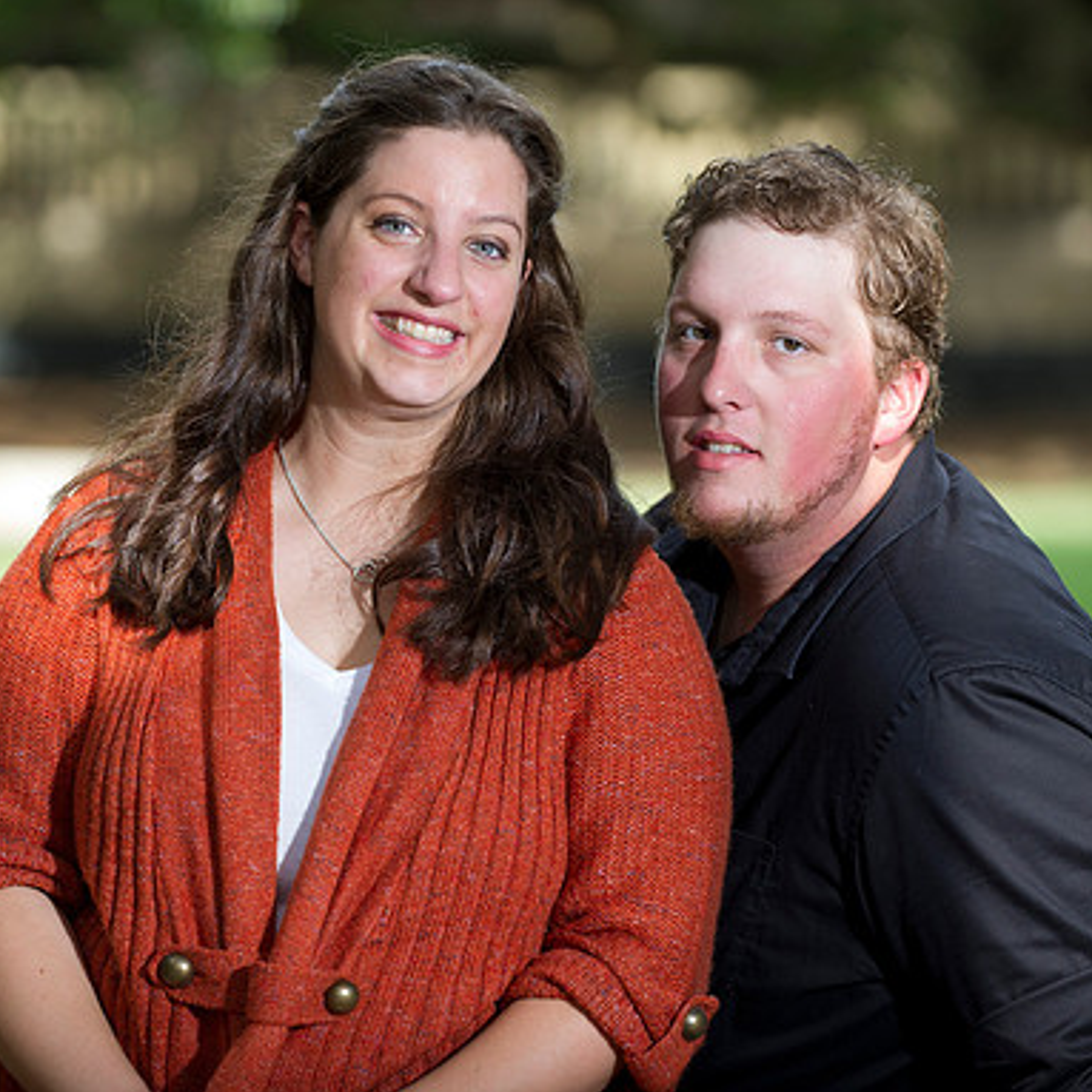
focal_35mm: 167
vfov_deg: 10.5
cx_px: 425
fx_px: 5960
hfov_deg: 10.5
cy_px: 547
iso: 200
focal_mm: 130
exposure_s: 1/250
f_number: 2.8
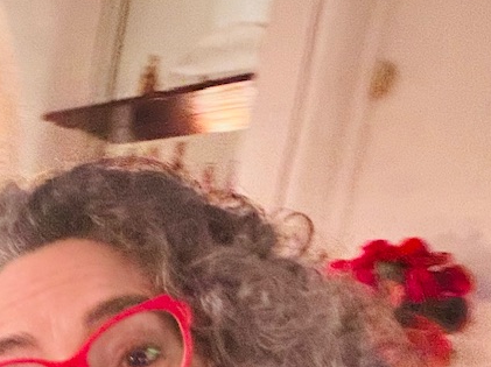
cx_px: -1
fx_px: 992
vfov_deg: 19.5
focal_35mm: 70
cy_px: 463
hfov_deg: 26.3
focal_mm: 2.69
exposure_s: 1/14
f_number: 1.9
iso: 1000
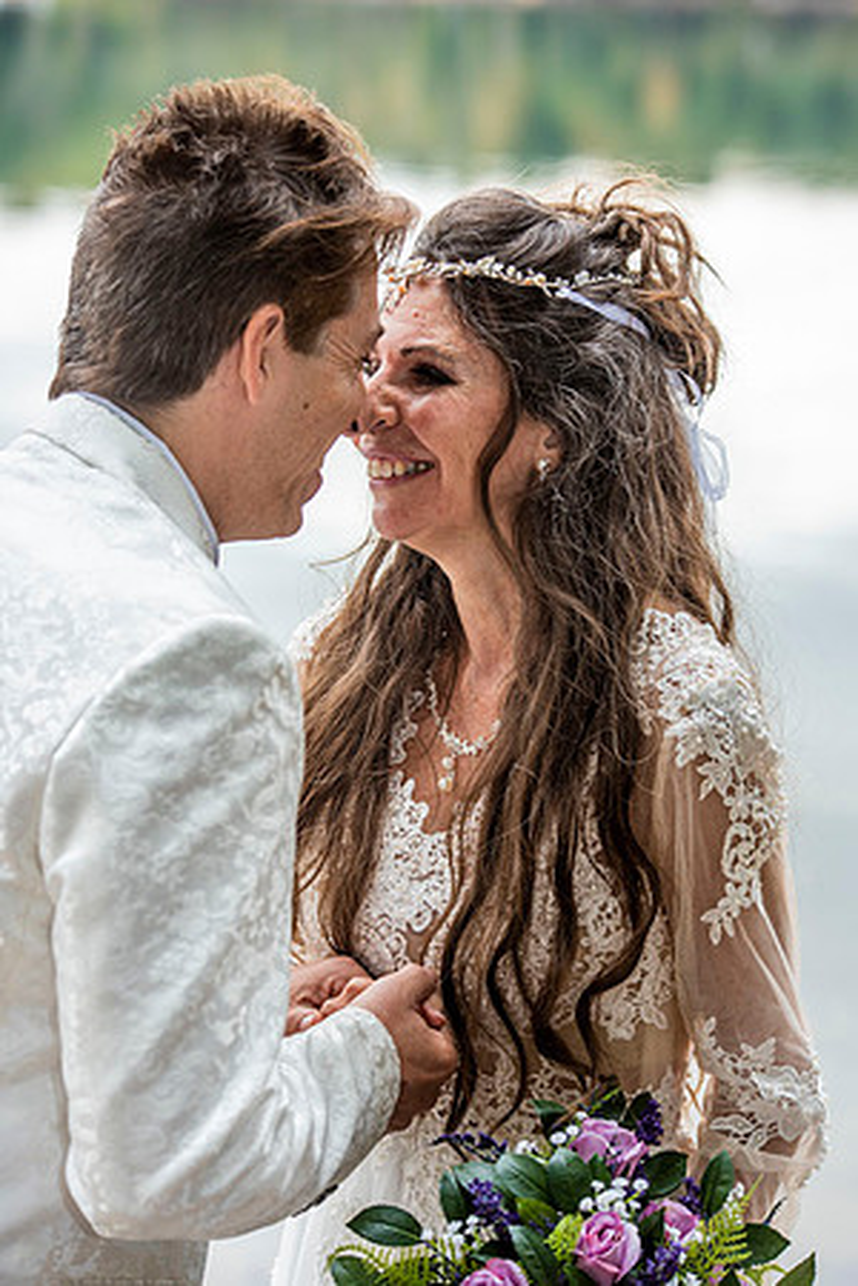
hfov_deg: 13.7
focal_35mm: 100
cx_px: 429
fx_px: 3575
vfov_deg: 20.4
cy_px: 643
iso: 160
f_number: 5
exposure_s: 1/200
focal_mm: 100
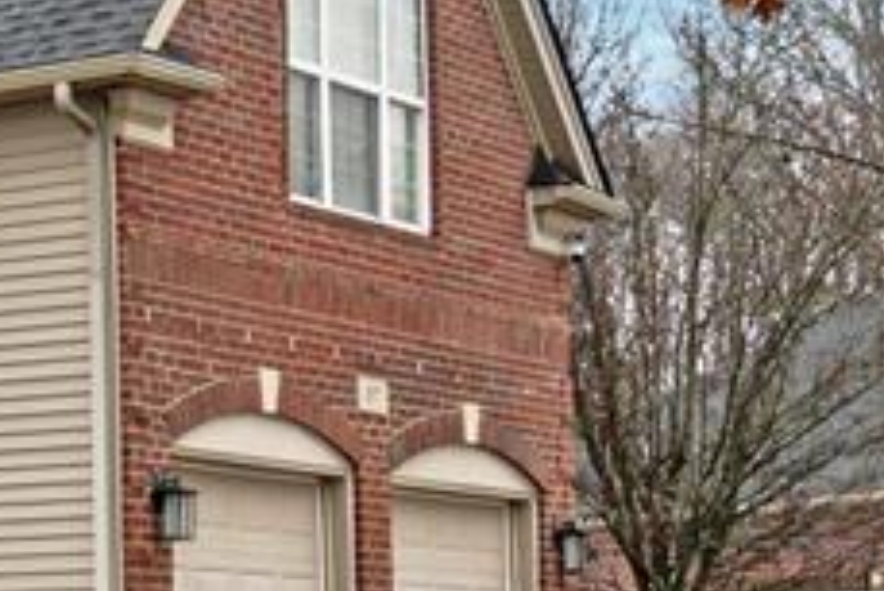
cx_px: -737
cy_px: 135
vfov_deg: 10.2
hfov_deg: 13.6
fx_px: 3292
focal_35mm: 134
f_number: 13
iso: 400
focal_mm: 20
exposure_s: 1/80
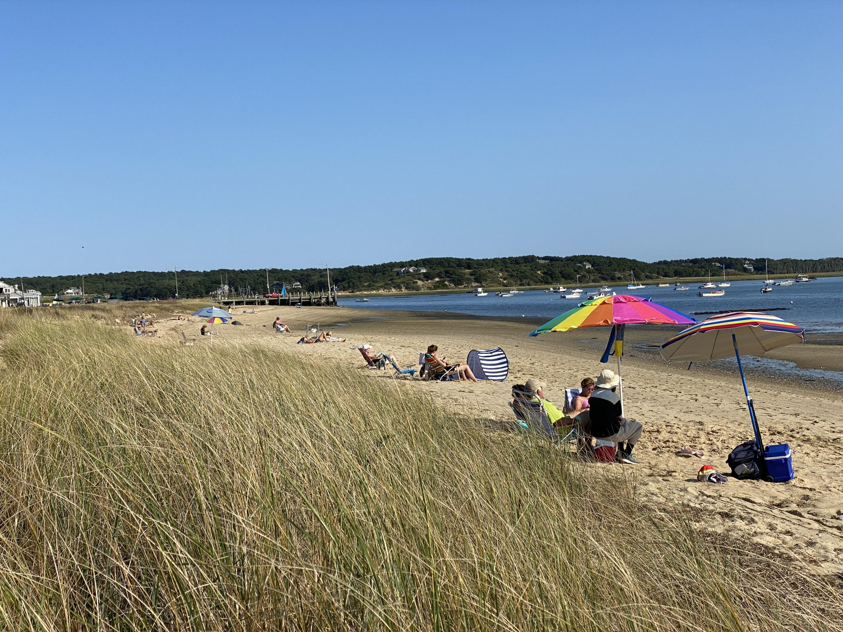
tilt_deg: -0.5
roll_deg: +3.1
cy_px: 316
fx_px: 1266
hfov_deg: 36.8
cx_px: 422
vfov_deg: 28.0
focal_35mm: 52
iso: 20
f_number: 2
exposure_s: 1/2179
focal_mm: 6
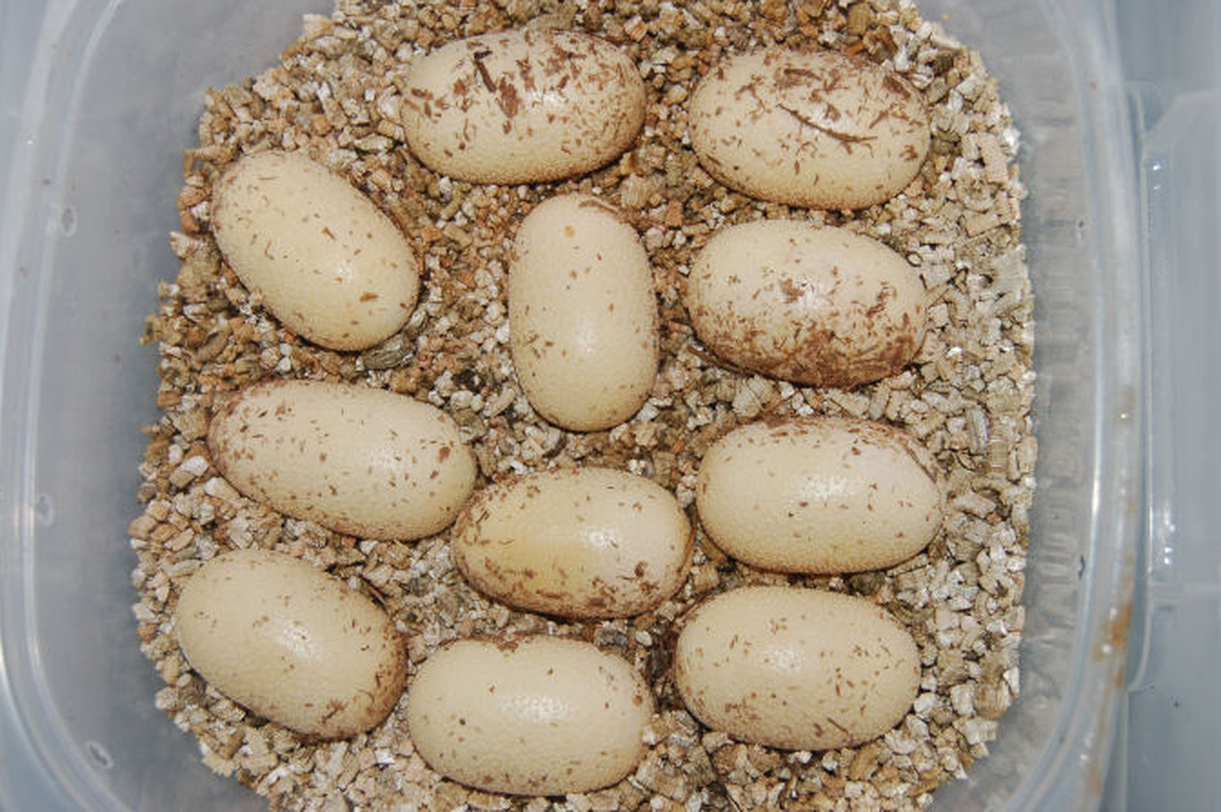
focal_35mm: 47
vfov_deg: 28.6
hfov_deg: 41.9
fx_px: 1593
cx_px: 630
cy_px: 423
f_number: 4.2
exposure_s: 1/60
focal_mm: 28
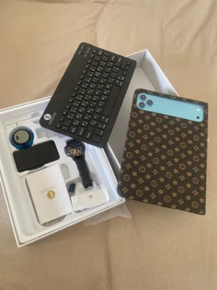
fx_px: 217
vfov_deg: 67.3
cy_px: 145
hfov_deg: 53.1
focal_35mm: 26
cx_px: 108
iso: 160
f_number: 1.8
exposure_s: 1/60
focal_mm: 4.25
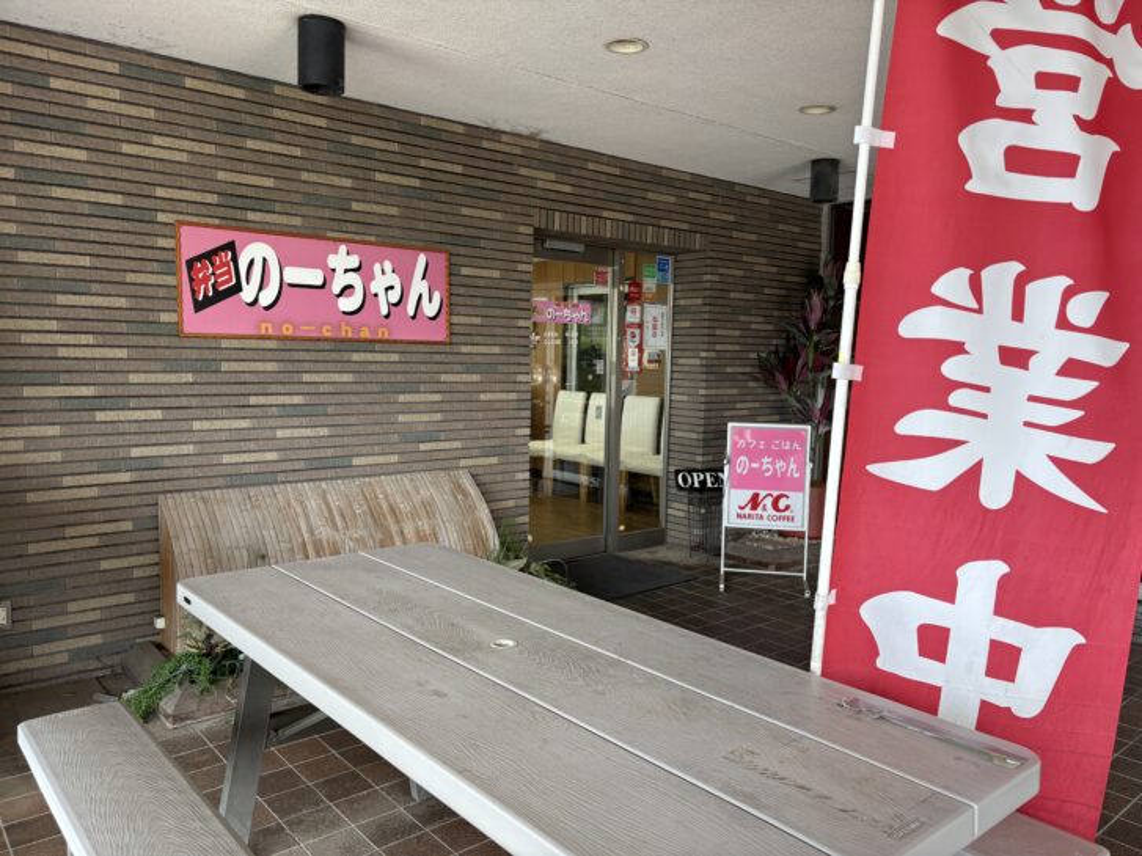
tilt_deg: -5.5
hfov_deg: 67.3
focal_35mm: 26
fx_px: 858
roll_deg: -0.4
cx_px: 571
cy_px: 428
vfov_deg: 53.0
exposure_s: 1/122
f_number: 1.6
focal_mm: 5.96
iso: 100
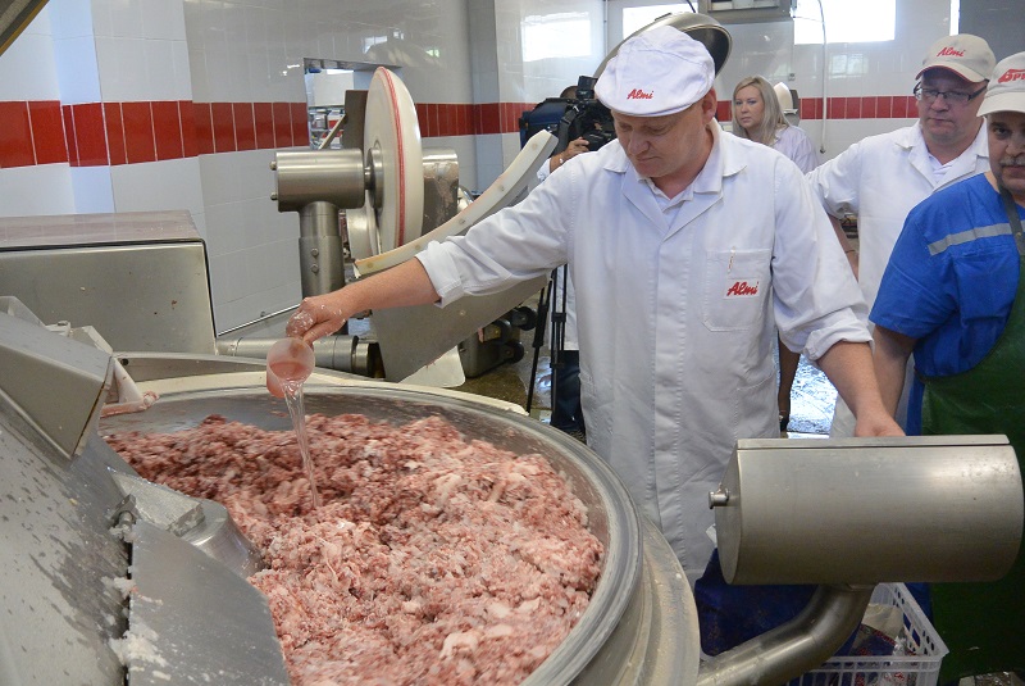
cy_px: 343
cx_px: 512
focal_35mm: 29
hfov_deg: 63.6
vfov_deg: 45.0
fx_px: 826
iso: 720
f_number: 3.5
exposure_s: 1/125
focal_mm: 11
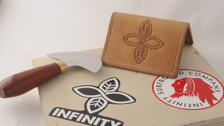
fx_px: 416
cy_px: 69
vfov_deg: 17.2
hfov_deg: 30.1
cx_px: 111
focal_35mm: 70
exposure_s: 1/100
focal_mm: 44
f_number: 13
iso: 500
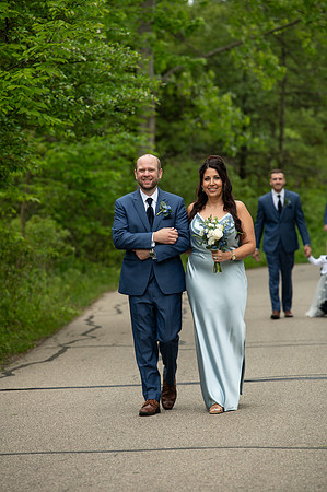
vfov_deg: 10.3
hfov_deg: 6.9
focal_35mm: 200
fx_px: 2731
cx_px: 164
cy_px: 246
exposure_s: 1/125
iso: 320
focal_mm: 200
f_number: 4.5
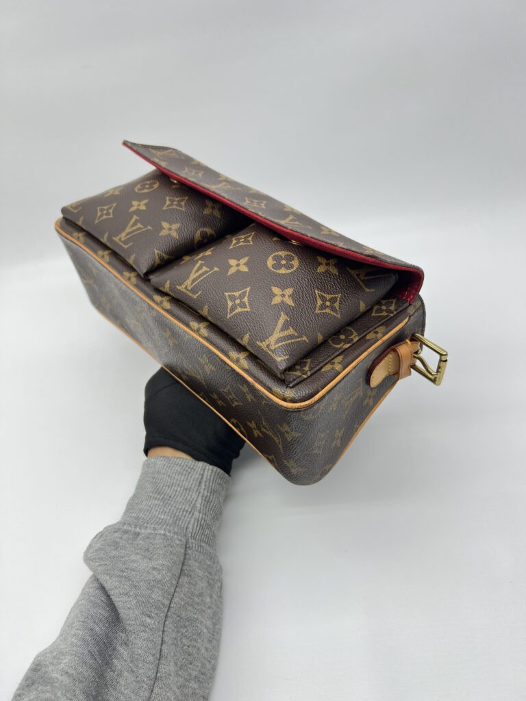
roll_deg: +9.5
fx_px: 527
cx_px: 263
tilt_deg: -42.8
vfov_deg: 67.3
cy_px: 350
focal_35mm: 26
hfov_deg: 53.1
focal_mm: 5.7
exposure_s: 1/100
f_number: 1.5
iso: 50
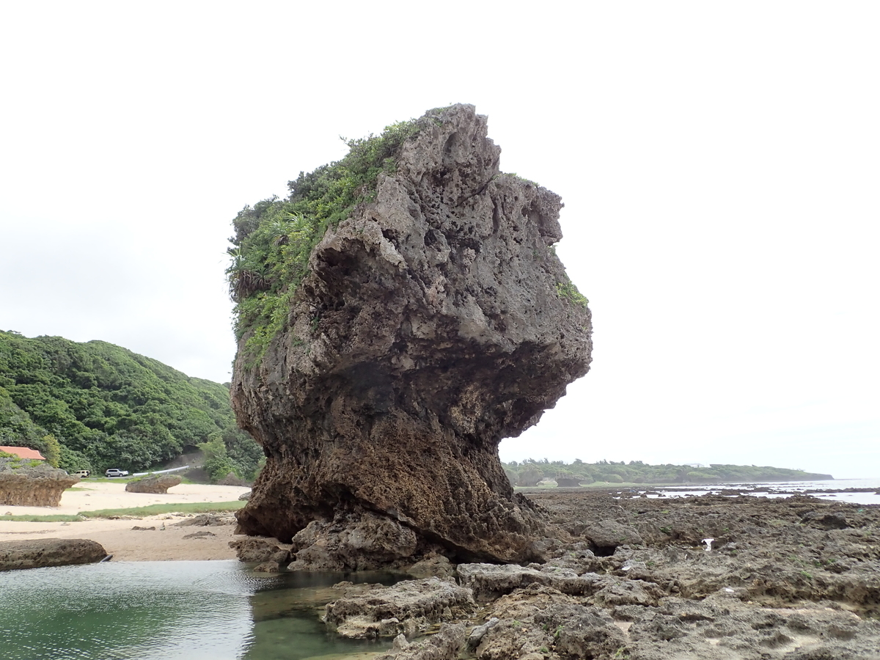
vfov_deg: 46.8
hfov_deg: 60.0
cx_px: 440
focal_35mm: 30
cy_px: 330
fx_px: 763
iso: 100
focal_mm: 5.5
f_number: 3.2
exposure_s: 1/640
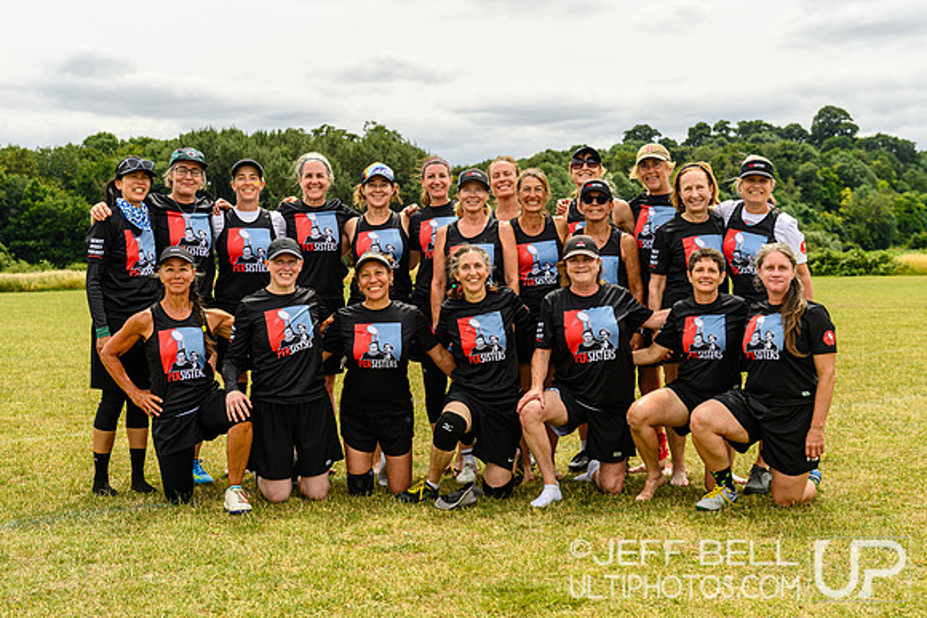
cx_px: 464
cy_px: 309
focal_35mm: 56
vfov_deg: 24.2
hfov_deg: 35.6
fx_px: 1442
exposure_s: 1/500
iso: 110
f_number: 5.6
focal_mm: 56
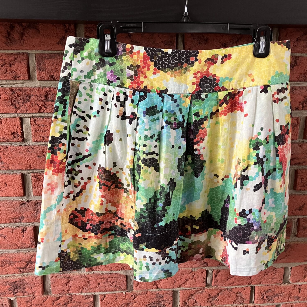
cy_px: 152
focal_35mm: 34
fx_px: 341
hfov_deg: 48.4
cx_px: 161
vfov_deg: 48.4
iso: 250
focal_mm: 3.99
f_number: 1.8
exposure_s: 1/60
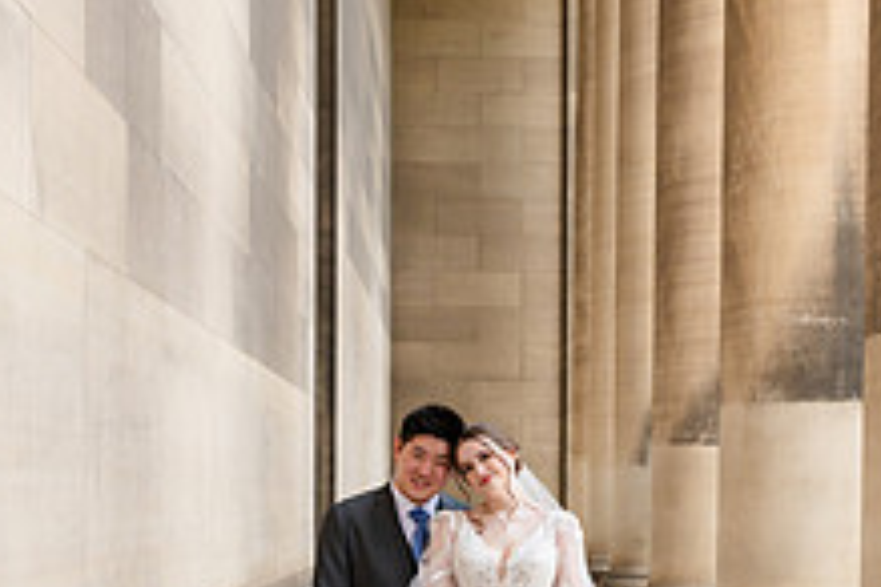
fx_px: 1615
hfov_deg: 30.4
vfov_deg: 20.3
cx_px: 563
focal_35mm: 66
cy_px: 515
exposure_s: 1/1000
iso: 500
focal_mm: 24
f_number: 2.8
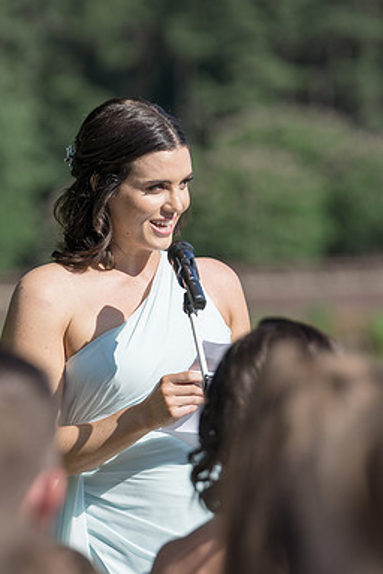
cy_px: 286
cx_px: 192
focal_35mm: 333
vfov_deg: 6.2
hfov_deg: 4.1
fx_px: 5314
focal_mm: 200
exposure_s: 1/1000
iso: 100
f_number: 4
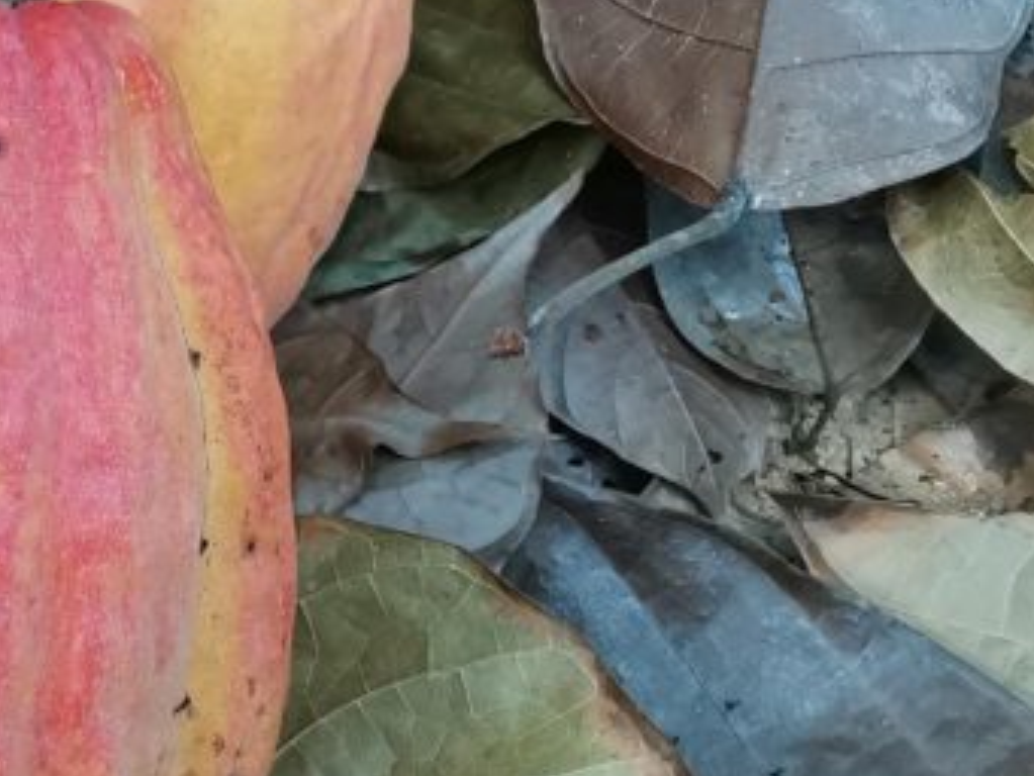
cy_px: 349
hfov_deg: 21.2
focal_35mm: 78
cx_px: -500
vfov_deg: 18.9
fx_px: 2331
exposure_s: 1/120
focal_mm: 4.75
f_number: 1.8
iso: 200
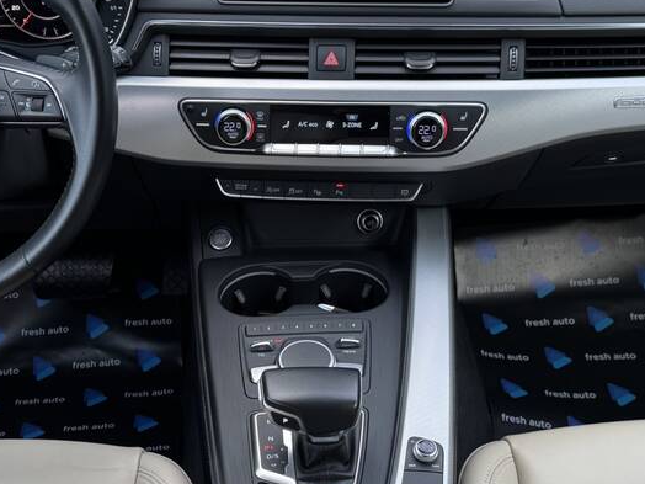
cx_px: 289
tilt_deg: -34.8
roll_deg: +2.2
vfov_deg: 26.5
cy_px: 300
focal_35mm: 55
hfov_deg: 34.9
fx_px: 1025
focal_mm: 6.76
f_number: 1.78
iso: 80
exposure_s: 1/121
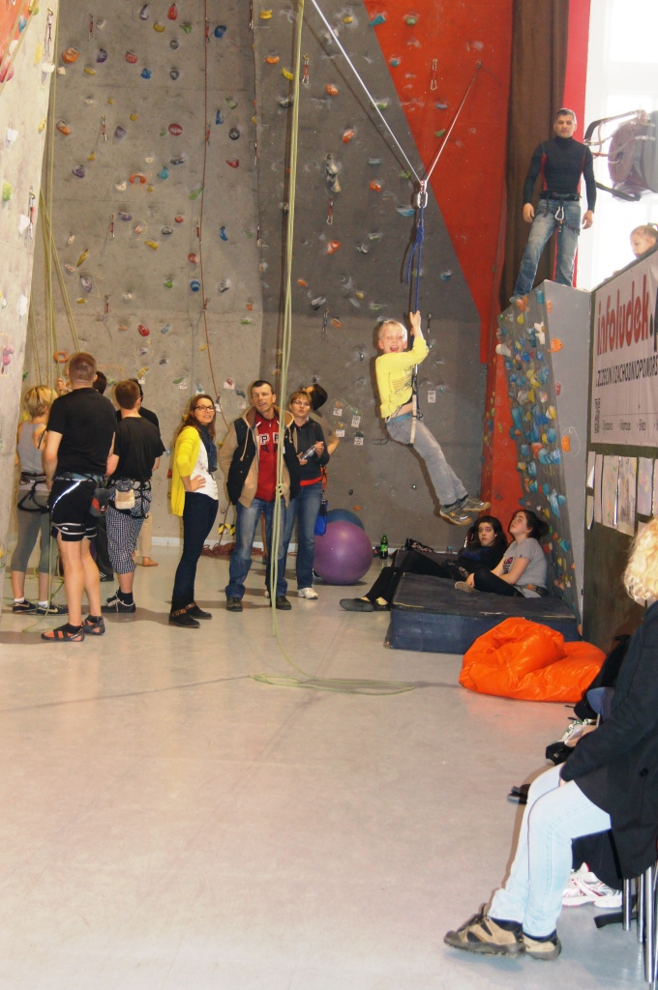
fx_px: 1443
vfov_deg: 37.9
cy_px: 495
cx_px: 329
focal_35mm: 52
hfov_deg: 25.7
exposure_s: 1/60
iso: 1000
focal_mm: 35
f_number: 5
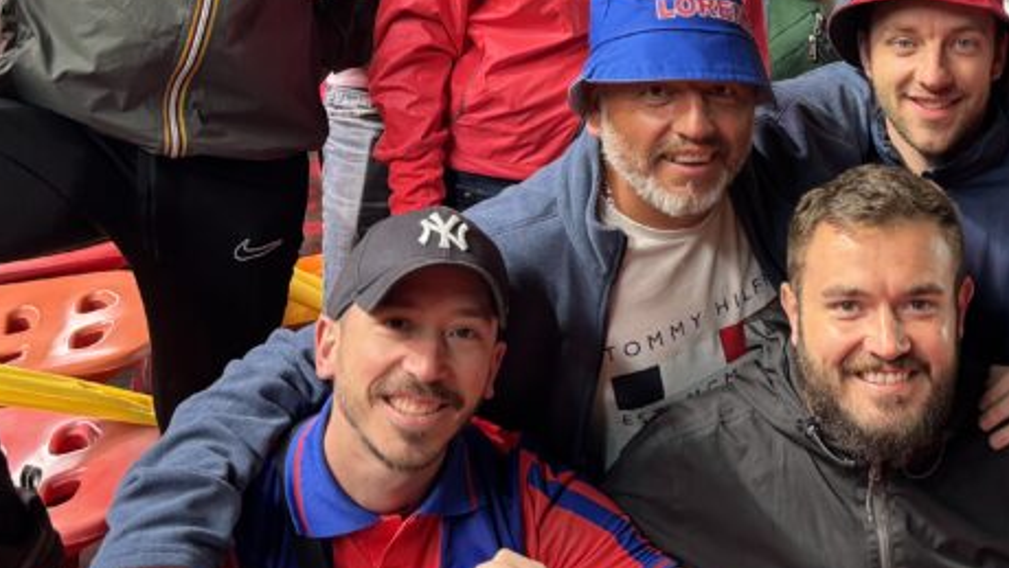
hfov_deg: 31.7
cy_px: 4
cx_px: 912
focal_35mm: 63
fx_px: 1686
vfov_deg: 18.6
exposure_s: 1/50
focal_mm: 5.96
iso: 125
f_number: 1.6
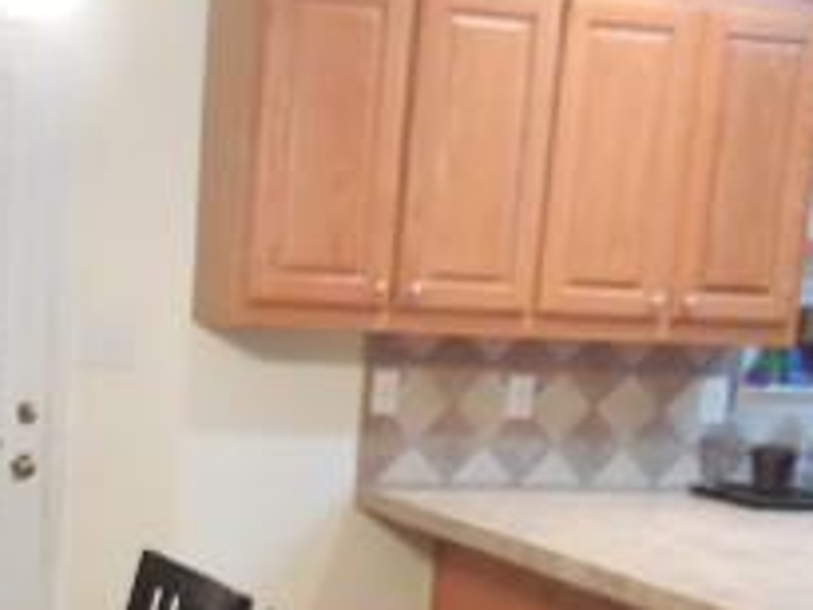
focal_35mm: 78
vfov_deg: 17.8
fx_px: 1833
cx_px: 103
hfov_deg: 24.4
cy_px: 772
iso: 400
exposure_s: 1/15
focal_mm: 4.5
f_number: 3.1
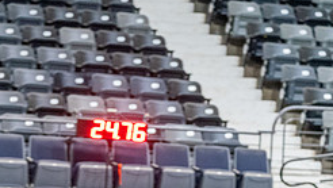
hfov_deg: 6.7
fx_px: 2855
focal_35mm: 323
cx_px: 99
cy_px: 213
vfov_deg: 3.8
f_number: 2.8
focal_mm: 131
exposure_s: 1/250
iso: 8000
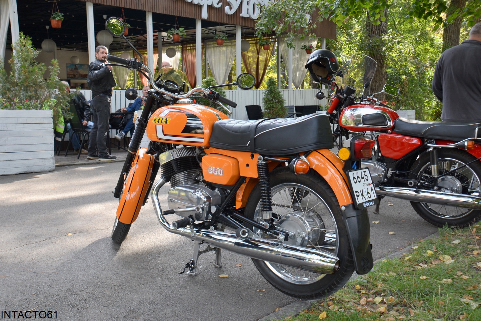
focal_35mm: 33
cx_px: 240
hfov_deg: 57.2
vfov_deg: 40.0
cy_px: 160
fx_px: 441
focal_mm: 22
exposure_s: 1/125
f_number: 5.6
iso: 200
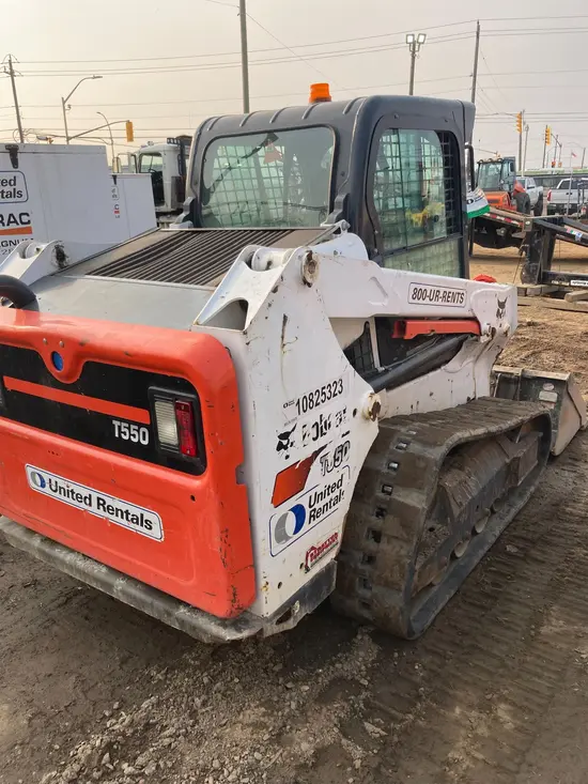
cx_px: 294
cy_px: 392
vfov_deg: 63.4
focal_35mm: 28
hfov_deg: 49.8
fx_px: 634
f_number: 1.8
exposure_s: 1/762
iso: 20
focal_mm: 3.99
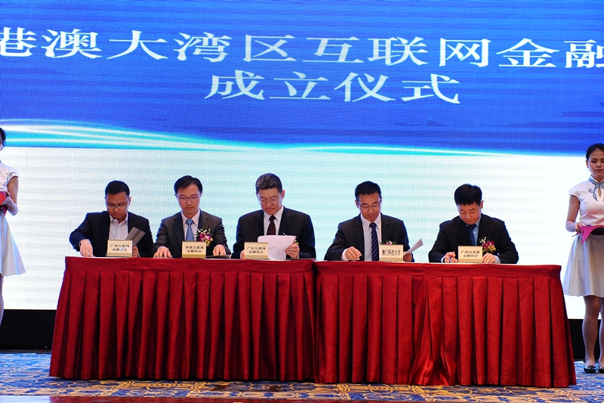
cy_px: 202
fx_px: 1174
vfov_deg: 19.4
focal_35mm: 70
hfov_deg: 28.8
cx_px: 302
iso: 1000
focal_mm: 70
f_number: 5
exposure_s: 1/100
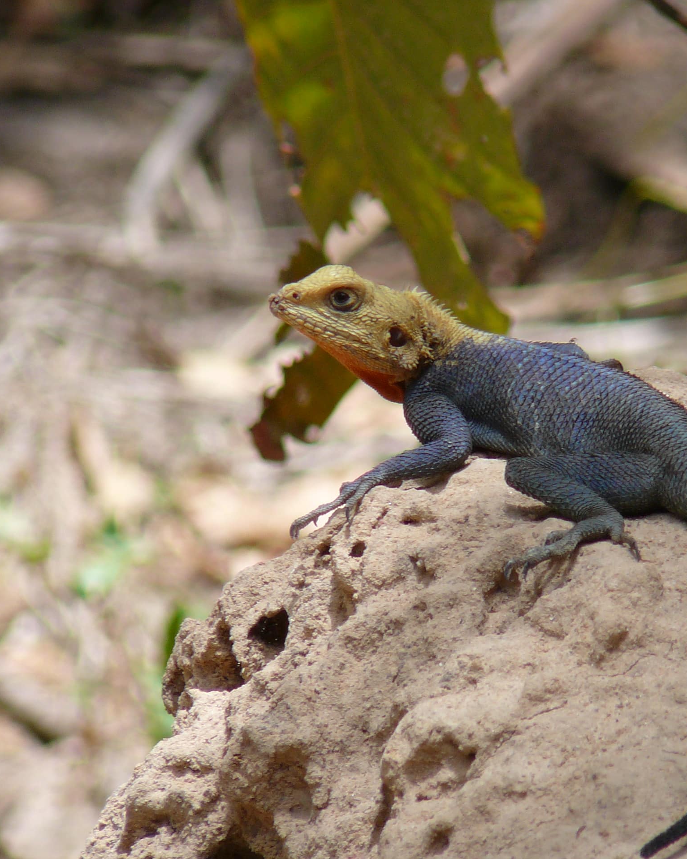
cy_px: 429
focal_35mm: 438
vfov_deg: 4.4
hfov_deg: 3.5
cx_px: 514
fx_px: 11135
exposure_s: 1/200
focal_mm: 49.9
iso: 80
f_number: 4.2
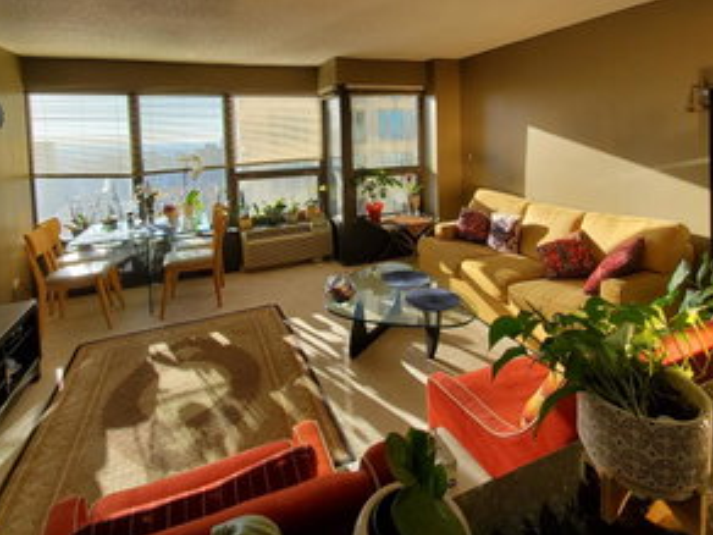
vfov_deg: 65.7
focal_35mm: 19
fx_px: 391
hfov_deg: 84.6
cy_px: 154
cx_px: 375
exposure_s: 1/184
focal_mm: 1.8
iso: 50
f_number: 2.2
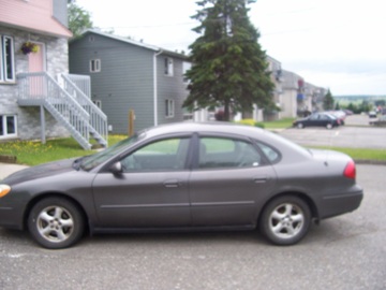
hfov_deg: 54.0
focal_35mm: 34
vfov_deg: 41.8
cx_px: 193
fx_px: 379
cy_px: 145
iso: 80
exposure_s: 1/274
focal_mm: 5.6
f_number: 2.7
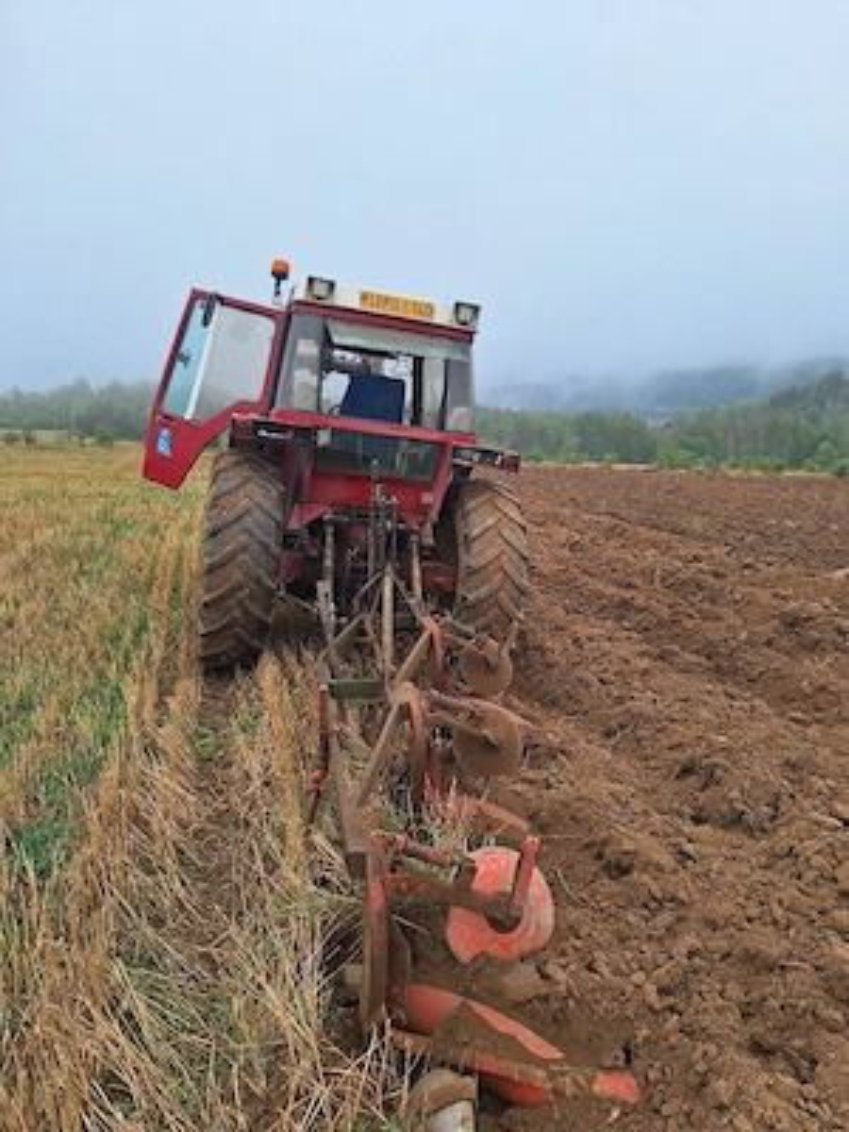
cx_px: 424
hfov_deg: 58.9
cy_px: 566
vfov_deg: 73.9
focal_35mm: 23
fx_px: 752
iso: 40
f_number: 1.8
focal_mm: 5.54
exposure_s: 1/909
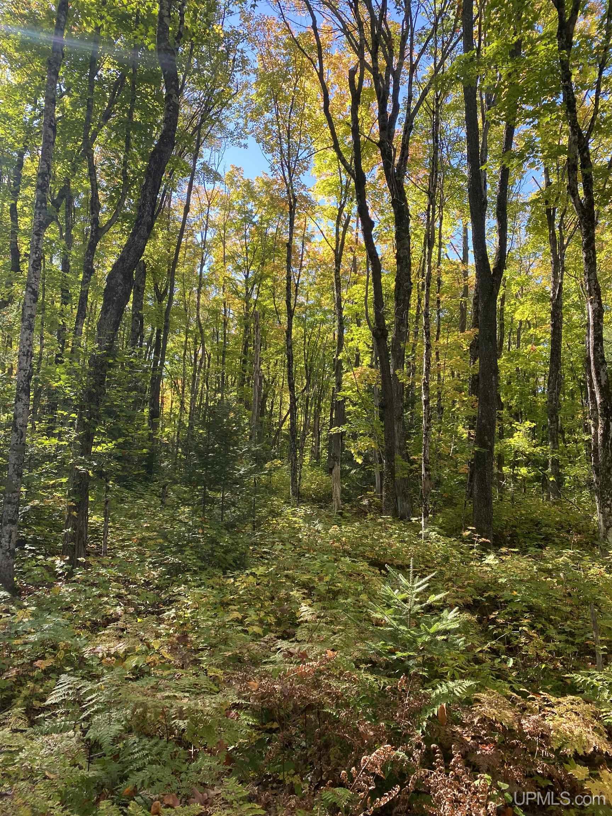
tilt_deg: +4.3
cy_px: 408
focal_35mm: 26
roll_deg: -1.4
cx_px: 306
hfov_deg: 53.1
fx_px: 613
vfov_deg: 67.3
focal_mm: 4.25
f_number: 1.8
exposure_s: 1/262
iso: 32
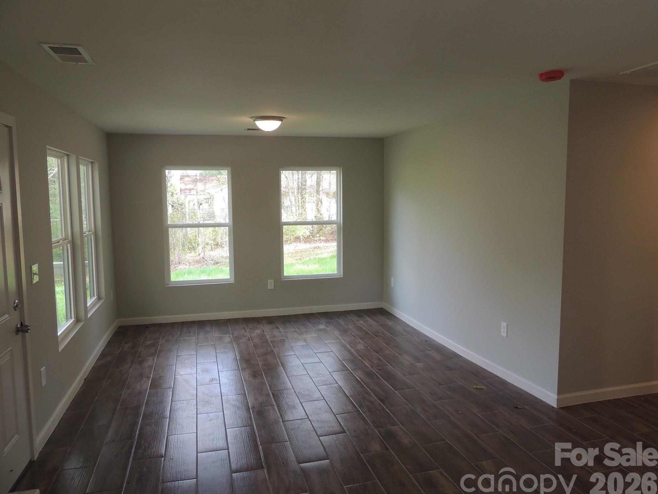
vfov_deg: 54.9
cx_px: 319
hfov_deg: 69.4
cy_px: 251
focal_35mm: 25
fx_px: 475
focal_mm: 4.3
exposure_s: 1/40
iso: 100
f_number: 3
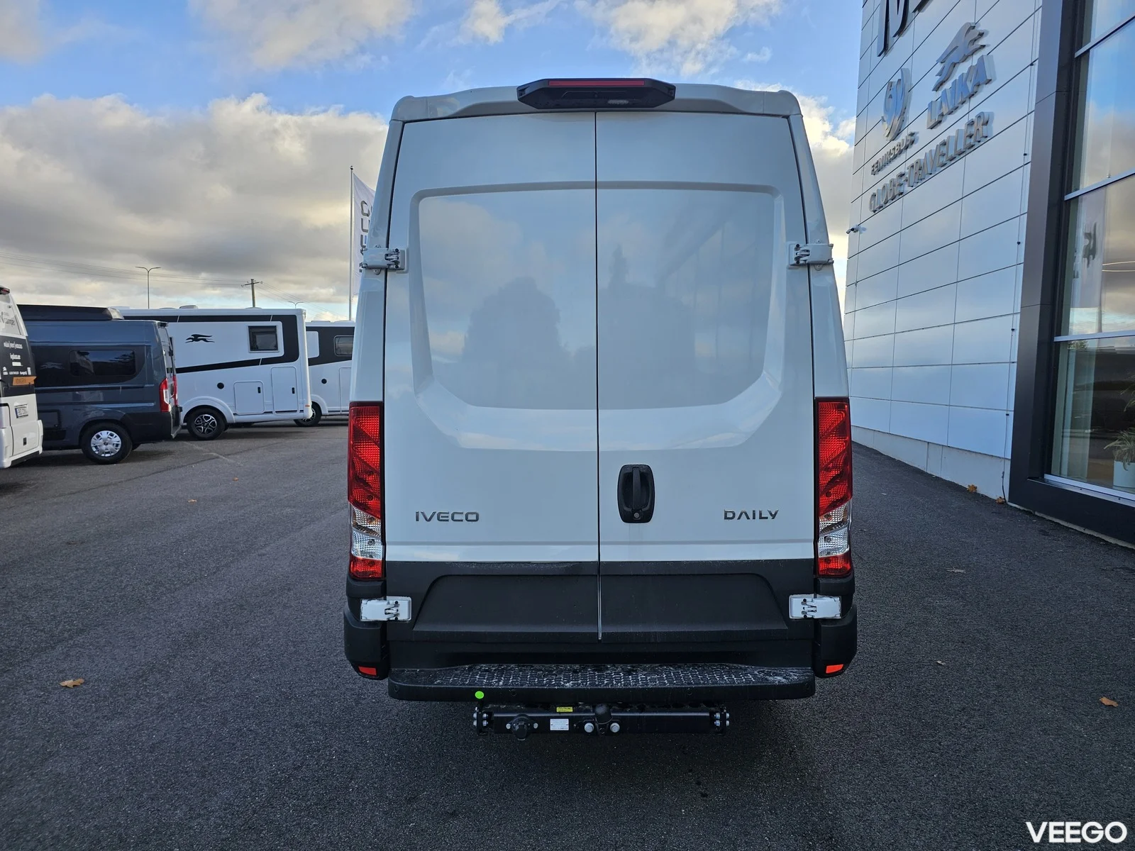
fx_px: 754
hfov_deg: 73.9
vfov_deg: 58.9
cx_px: 568
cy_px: 426
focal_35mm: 23
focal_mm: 6.3
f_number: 1.7
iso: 10
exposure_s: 1/241
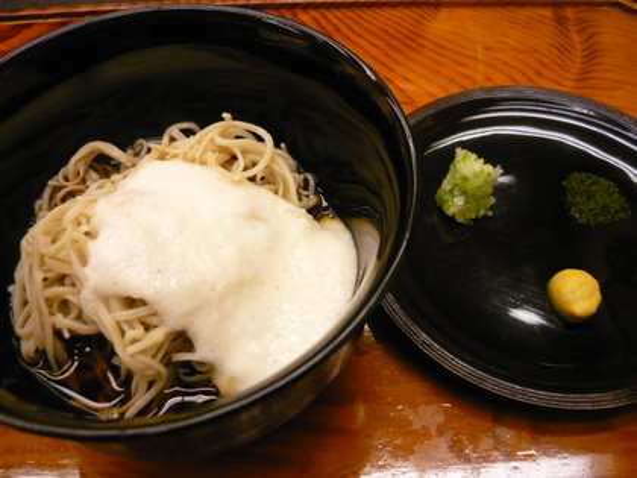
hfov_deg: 55.4
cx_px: 318
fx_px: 607
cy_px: 239
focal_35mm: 33
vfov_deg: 42.9
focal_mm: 5.5
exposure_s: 1/13
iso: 400
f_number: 2.8
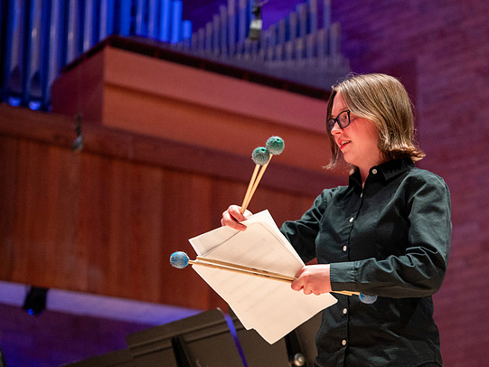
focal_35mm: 108
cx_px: 372
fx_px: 1526
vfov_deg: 13.7
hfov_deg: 18.1
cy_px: 253
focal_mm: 70
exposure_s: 1/320
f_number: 2.8
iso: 2000
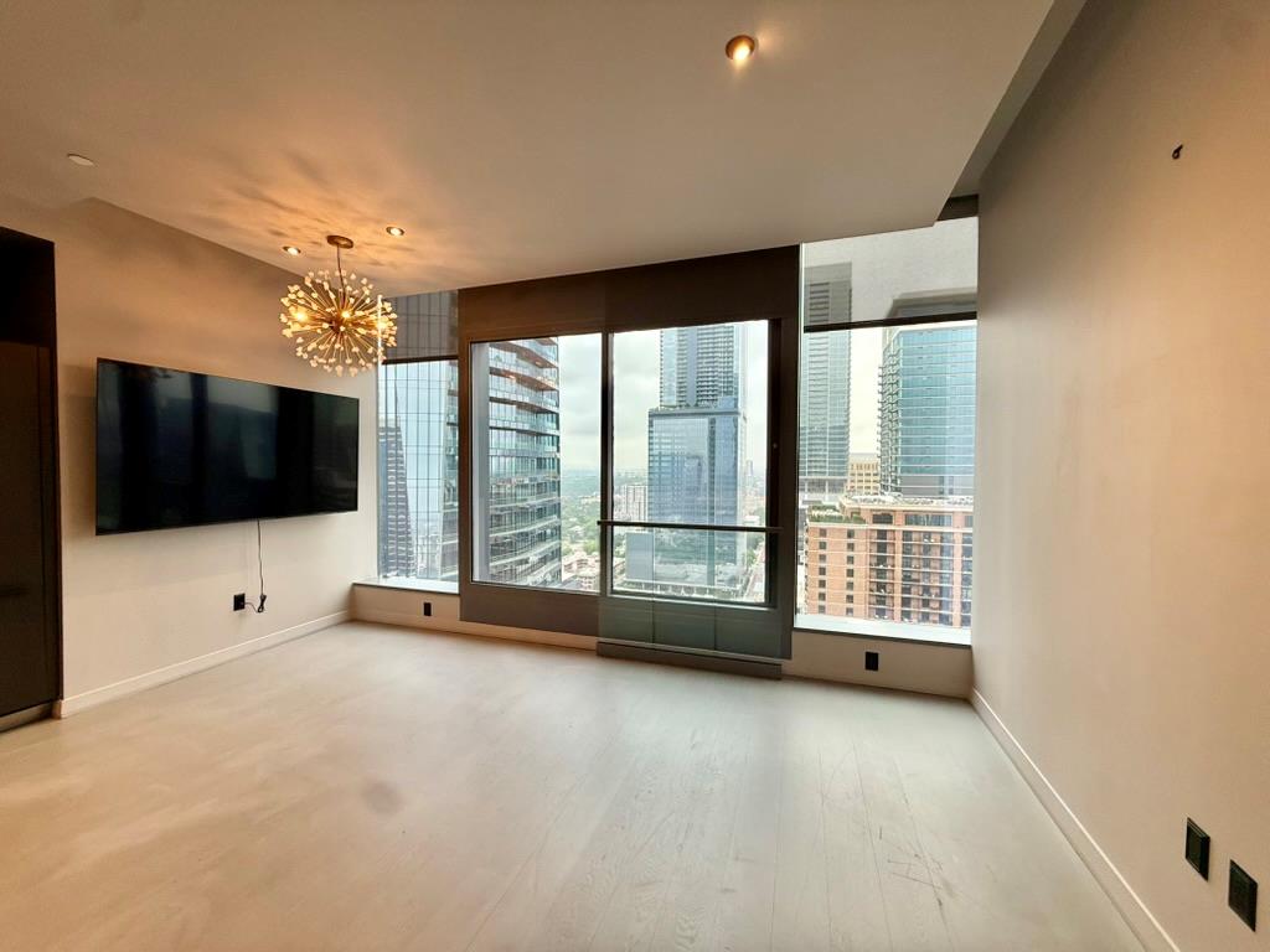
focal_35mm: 14
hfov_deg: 102.1
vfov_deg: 85.7
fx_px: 514
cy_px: 476
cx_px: 635
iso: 50
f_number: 2.2
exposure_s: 1/120
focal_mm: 2.22
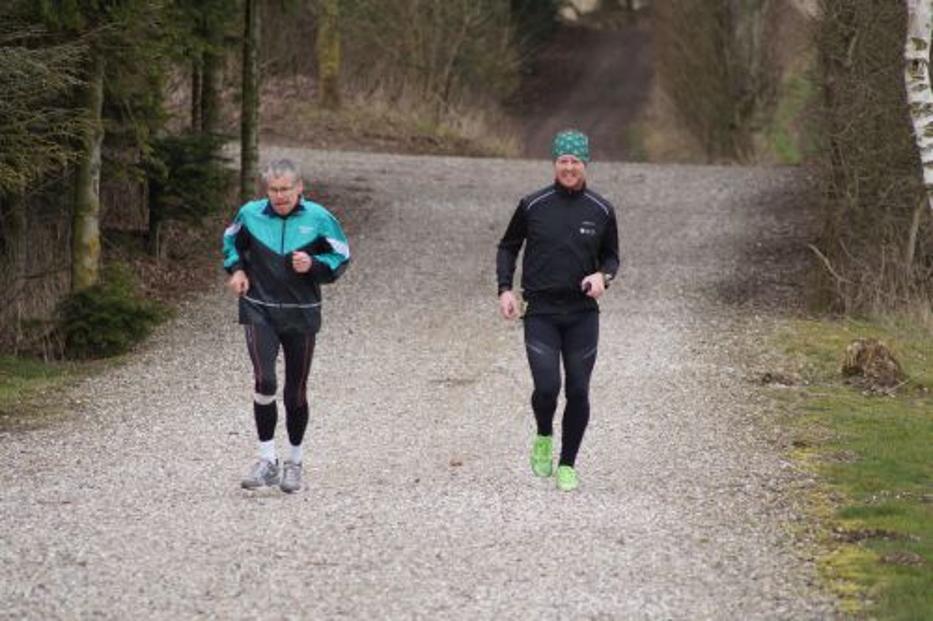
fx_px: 7772
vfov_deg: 4.6
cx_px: 466
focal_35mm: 300
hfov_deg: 6.9
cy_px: 310
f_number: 5
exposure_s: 1/320
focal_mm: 200
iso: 250
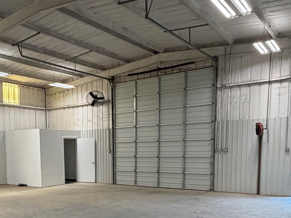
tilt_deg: -6.2
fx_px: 319
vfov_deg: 36.1
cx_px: 102
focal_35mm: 38
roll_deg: +2.5
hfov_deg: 48.3
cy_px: 183
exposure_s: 1/120
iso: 250
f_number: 2.2
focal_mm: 2.22
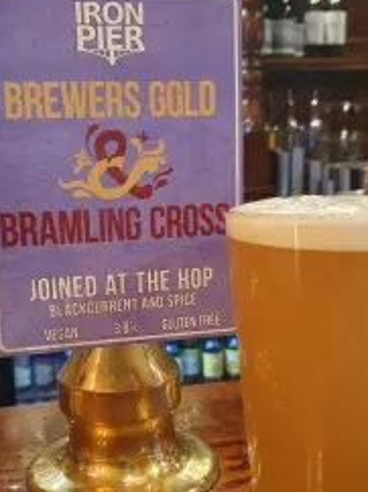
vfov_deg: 43.8
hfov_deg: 33.5
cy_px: 285
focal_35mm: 43
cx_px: 173
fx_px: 611
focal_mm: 4.32
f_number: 1.5
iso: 500
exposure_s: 1/50
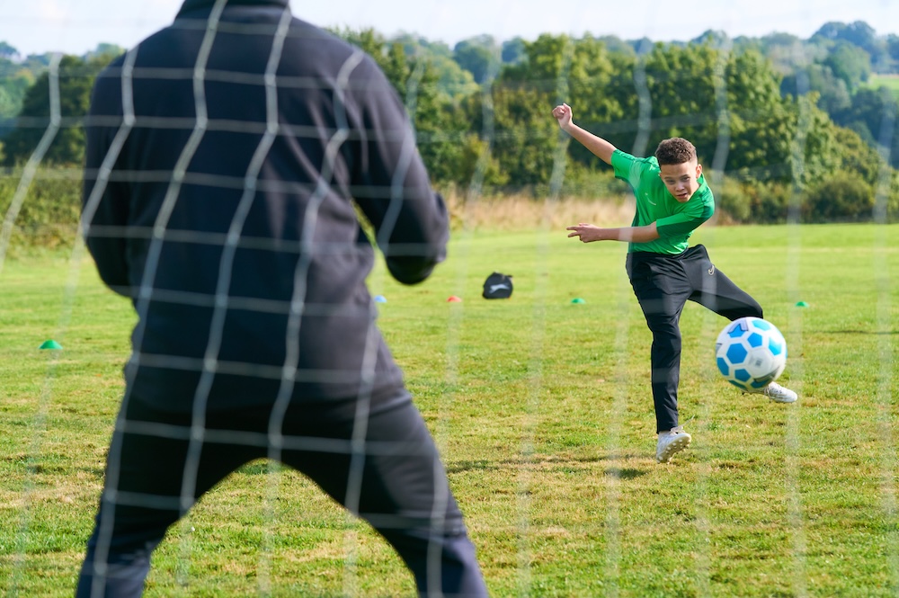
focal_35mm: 100
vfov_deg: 13.7
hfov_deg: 20.4
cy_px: 299
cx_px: 450
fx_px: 2495
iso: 400
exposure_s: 1/2000
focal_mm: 100
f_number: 4.5
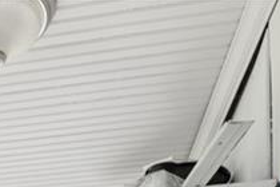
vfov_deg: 13.5
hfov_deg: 25.2
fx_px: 568
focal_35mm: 73
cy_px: 453
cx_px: -47
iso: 250
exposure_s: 1/125
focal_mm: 10
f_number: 4
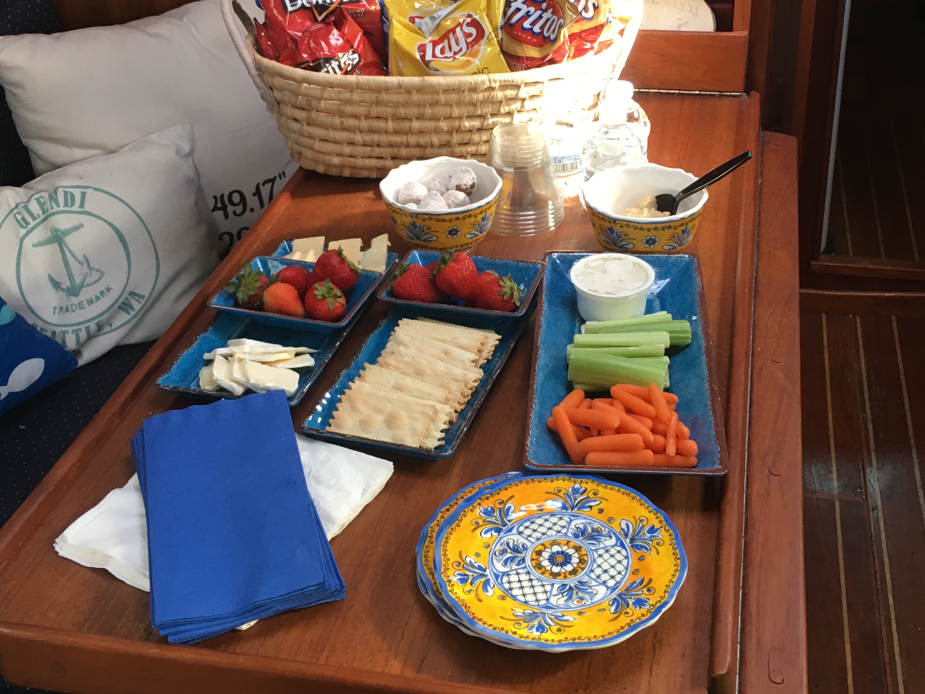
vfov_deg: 32.0
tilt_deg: -29.7
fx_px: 1203
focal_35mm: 45
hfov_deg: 42.0
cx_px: 509
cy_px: 240
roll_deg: +2.6
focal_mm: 4.15
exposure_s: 1/30
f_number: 2.2
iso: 80
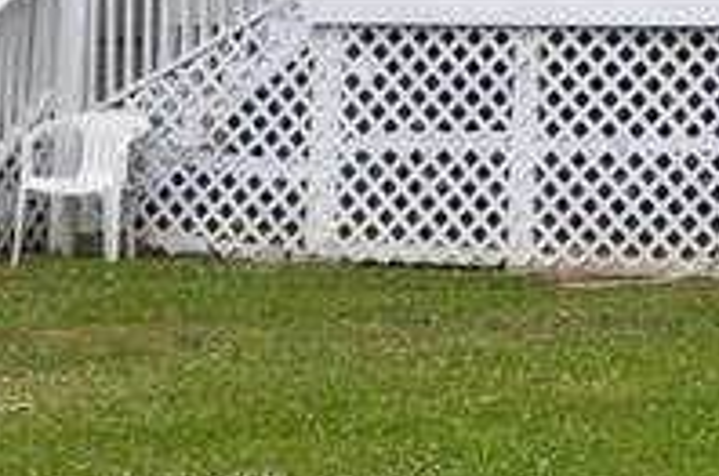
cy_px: -518
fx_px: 3865
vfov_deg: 6.8
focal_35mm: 194
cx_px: 1543
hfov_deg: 9.7
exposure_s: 1/250
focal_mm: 20
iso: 200
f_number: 8
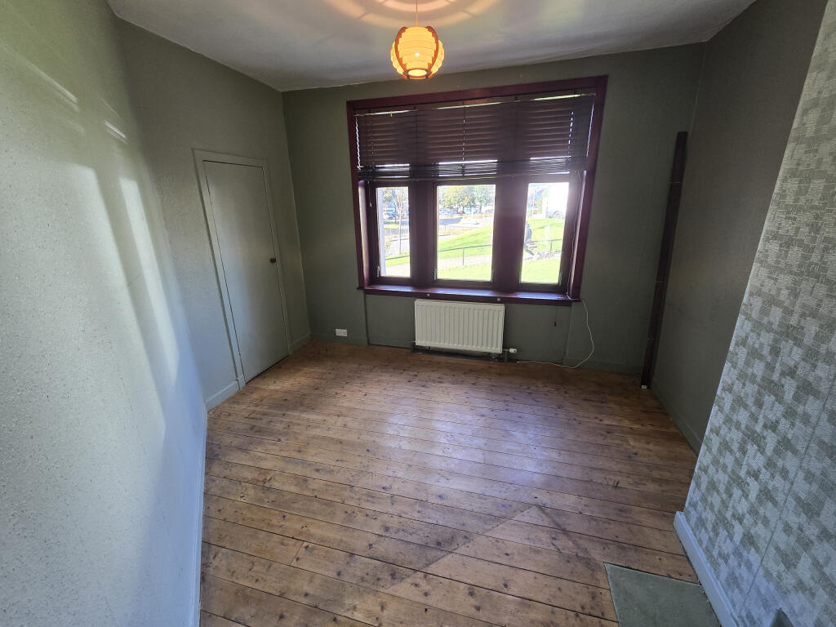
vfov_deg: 89.9
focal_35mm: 13
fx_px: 314
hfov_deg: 106.2
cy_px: 314
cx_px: 418
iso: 100
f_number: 2.2
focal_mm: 2.2
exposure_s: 1/50
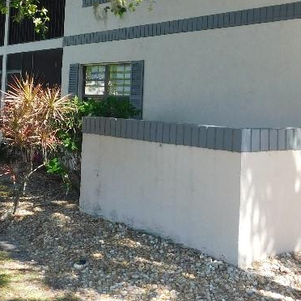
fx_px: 551
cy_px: 80
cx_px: 176
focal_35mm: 56
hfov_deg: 30.5
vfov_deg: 30.1
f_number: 3
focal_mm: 4
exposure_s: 1/400
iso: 125
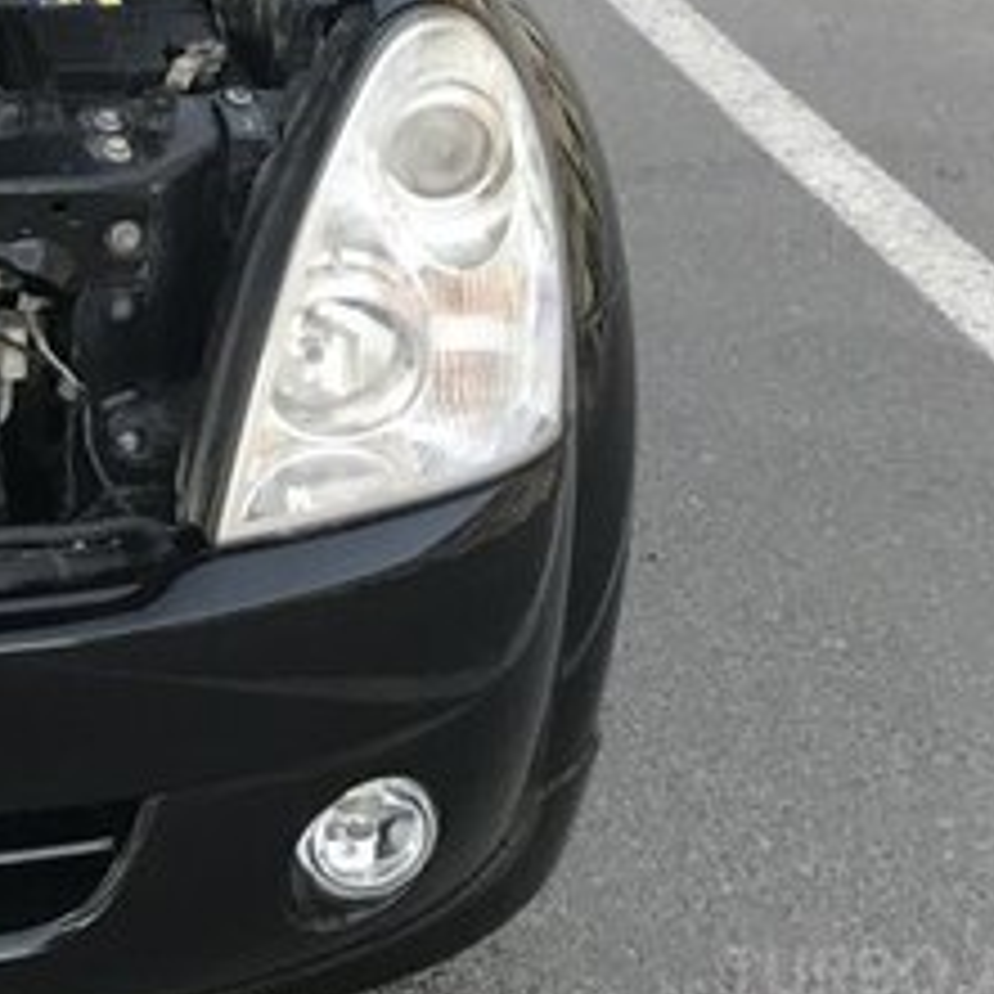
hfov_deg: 20.7
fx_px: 2404
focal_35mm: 74
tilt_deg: -15.8
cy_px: -61
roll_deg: +0.9
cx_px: -400
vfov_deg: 22.2
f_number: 1.8
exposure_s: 1/33
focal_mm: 3.99
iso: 25
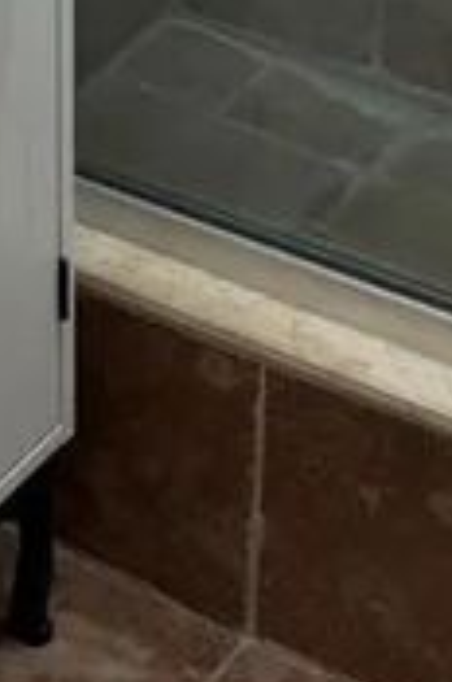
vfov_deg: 15.7
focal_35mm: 122
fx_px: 2307
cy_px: -283
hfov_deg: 10.6
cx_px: -327
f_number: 1.78
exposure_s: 1/120
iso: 160
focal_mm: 6.76
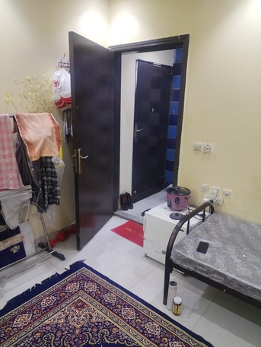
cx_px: 130
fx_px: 261
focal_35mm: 26
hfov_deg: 53.1
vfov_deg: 67.3
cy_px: 174
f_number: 1.8
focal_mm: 4.75
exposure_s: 1/25
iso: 659
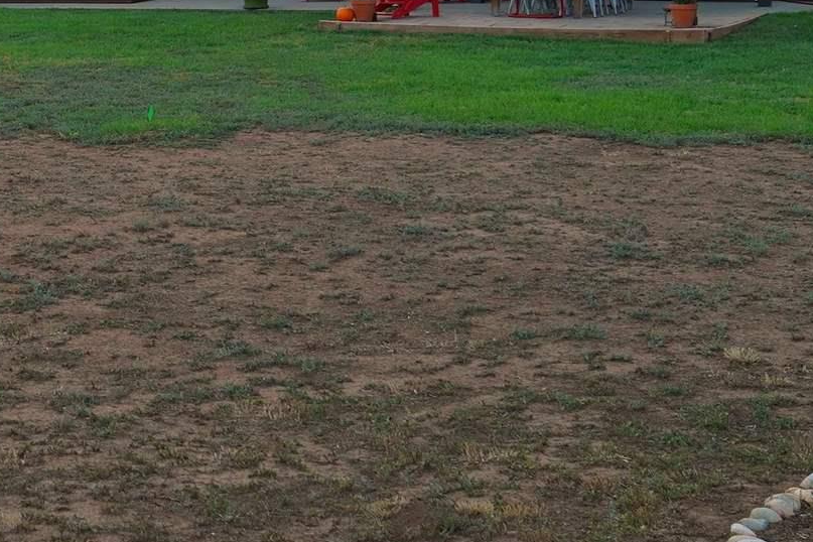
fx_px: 2665
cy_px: -112
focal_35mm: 118
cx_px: -207
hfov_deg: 16.5
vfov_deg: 11.4
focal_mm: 31
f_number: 4
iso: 100
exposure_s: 1/60
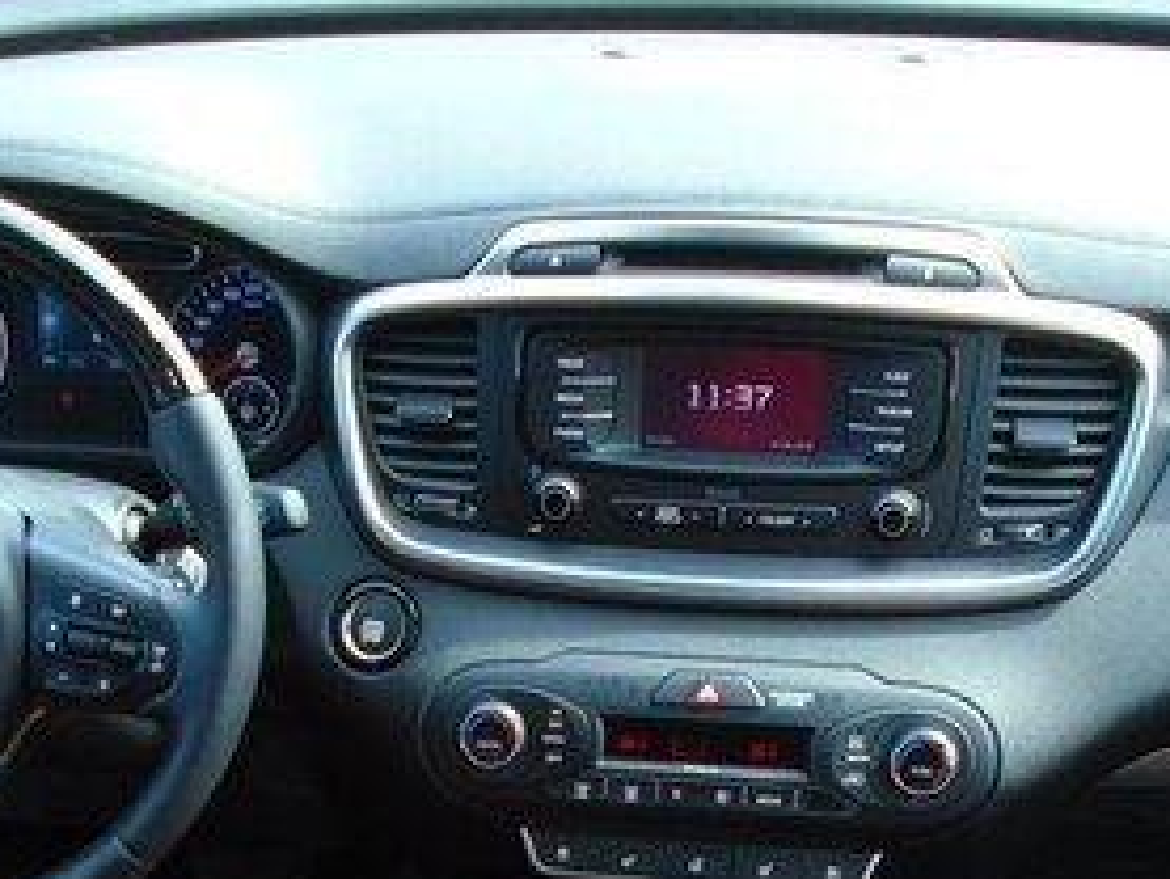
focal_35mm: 62
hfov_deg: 31.0
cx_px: 431
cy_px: 1042
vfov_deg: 22.0
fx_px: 2096
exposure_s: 1/60
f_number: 3.2
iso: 100
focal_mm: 4.6
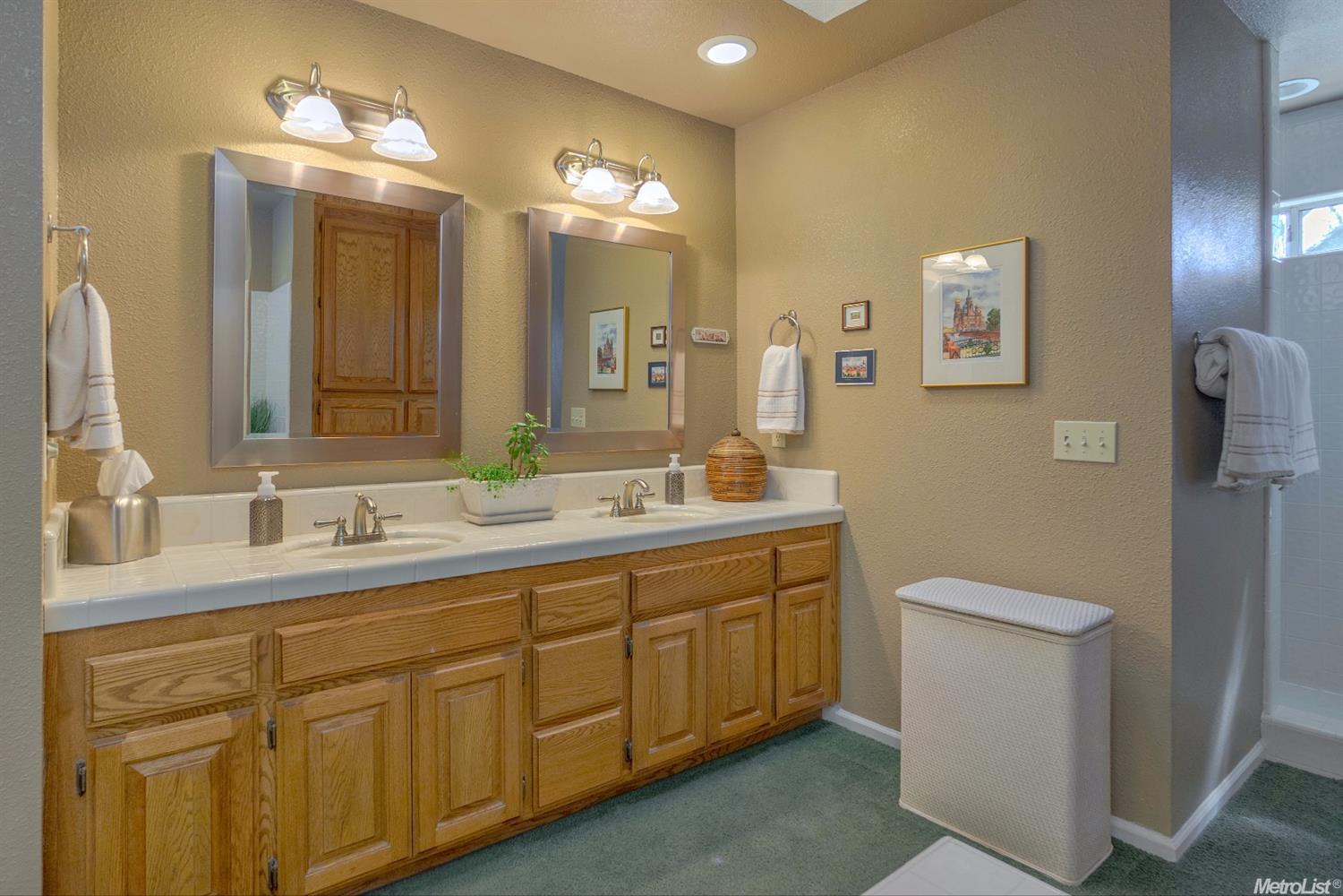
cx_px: 672
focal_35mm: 18
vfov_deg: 67.4
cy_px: 448
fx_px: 671
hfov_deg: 90.0
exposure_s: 1/6
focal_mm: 12
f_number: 5
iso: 100
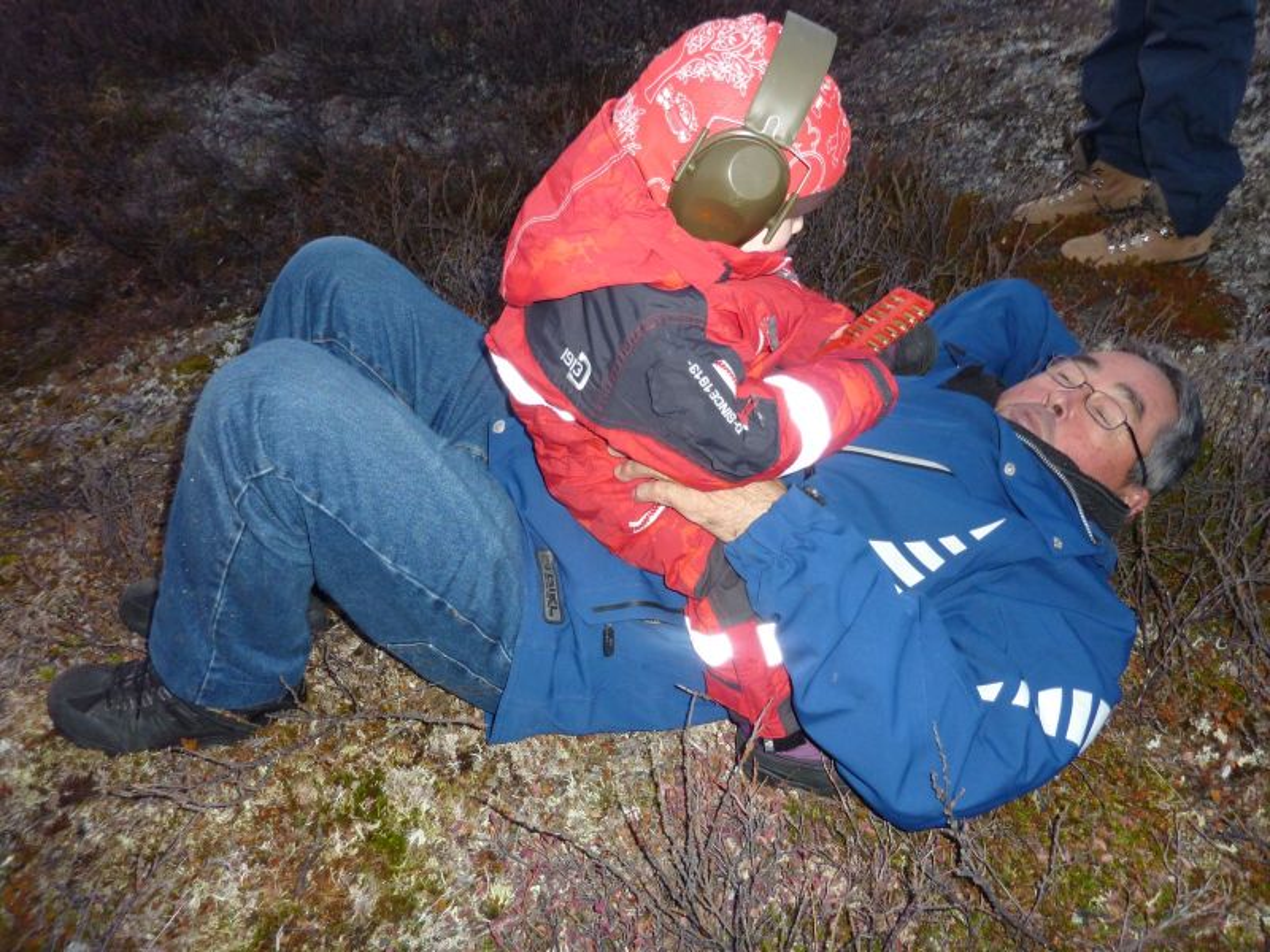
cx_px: 635
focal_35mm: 25
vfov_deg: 54.9
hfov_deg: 69.4
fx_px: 917
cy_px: 476
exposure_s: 1/30
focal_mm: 4.1
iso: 160
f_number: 3.3
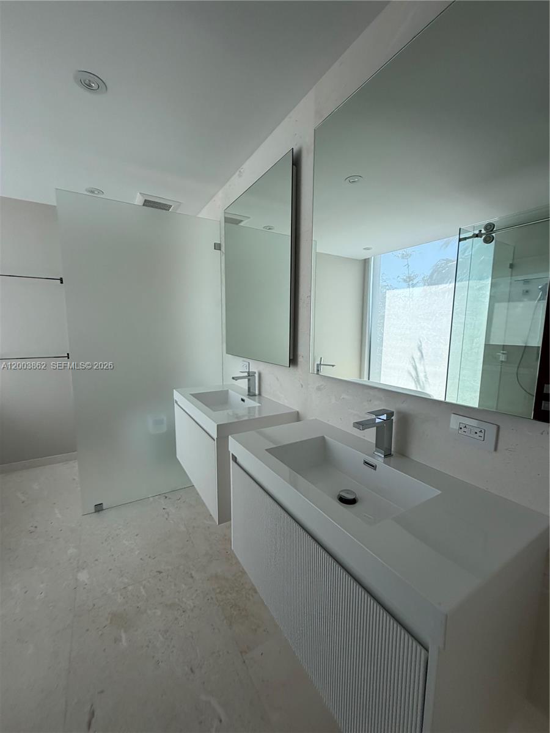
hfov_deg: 85.7
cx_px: 275
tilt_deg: -8.5
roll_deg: +1.0
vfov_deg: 102.1
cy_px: 366
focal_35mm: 14
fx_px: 297
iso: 125
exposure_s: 1/121
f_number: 2.2
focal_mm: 2.22
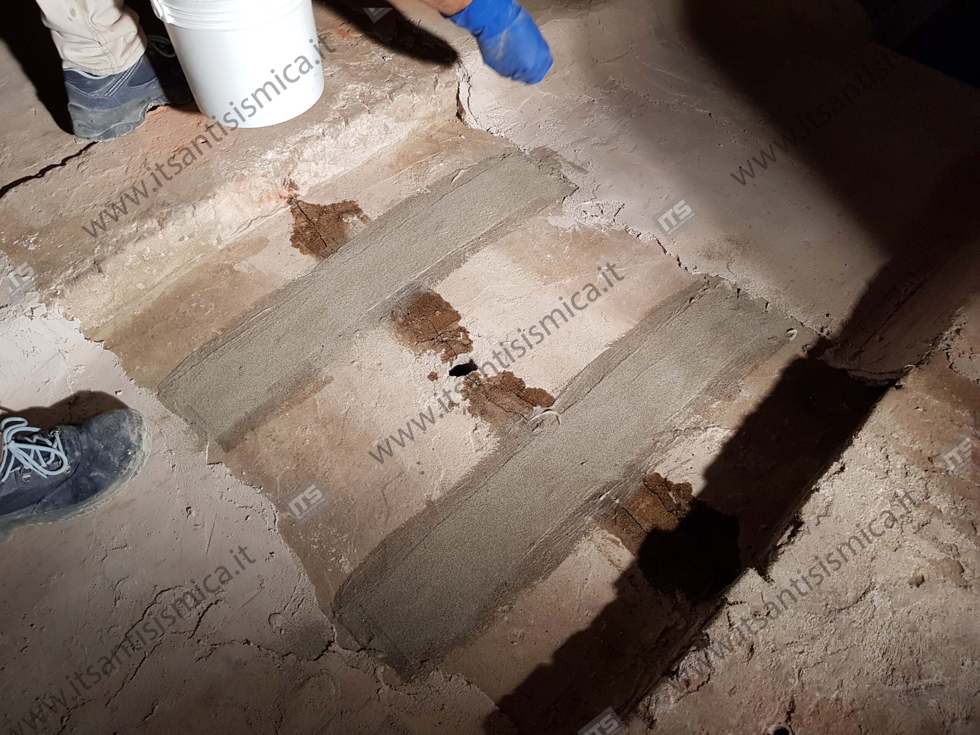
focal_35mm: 26
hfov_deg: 67.3
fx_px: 736
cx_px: 490
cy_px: 368
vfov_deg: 53.1
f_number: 1.7
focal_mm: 4.2
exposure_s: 1/50
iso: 125
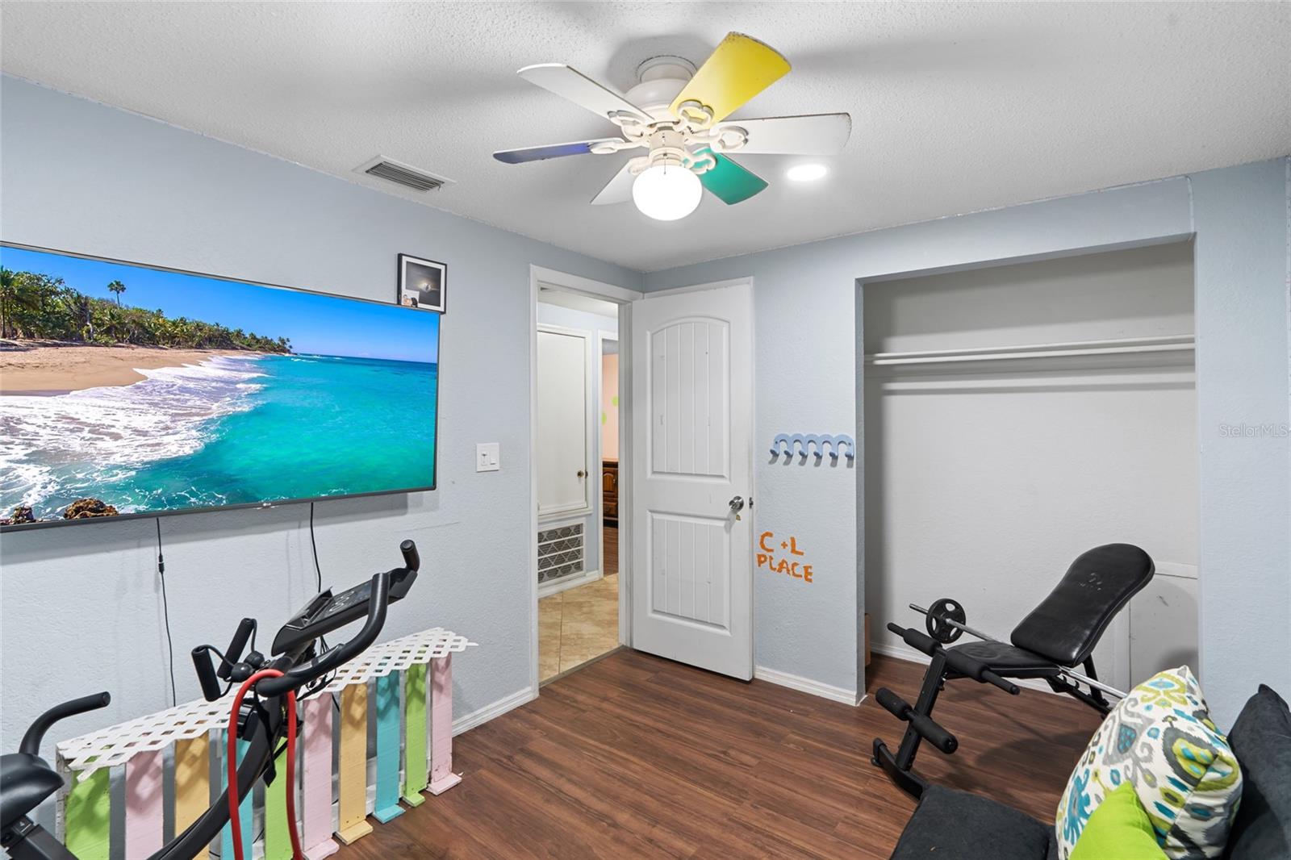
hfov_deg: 93.3
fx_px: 609
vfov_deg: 70.4
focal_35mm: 17
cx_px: 646
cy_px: 430
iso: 250
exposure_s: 2.5
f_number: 9
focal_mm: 17
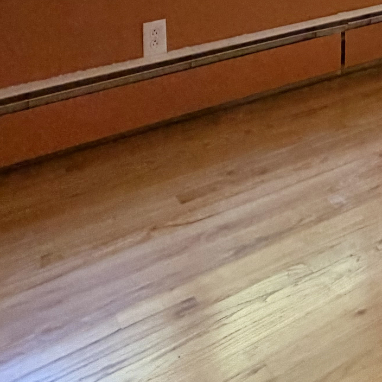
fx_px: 674
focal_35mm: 54
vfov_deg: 24.8
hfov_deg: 27.4
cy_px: -183
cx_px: 473
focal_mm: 2.22
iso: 500
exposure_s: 1/60
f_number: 2.2
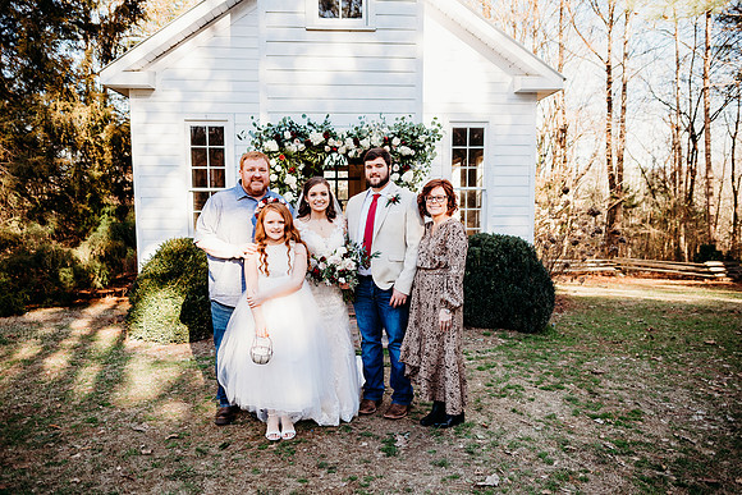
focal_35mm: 24
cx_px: 371
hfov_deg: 73.7
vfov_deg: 53.2
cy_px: 248
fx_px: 495
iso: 200
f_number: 2.5
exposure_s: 1/500
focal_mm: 24
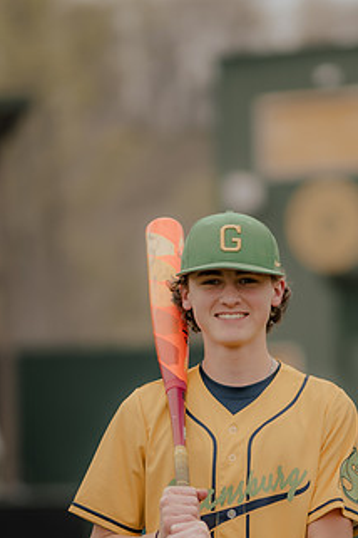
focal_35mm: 178
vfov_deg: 11.5
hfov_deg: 7.7
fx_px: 2655
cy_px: 349
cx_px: 221
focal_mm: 85
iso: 125
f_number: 1.4
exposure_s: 1/1250
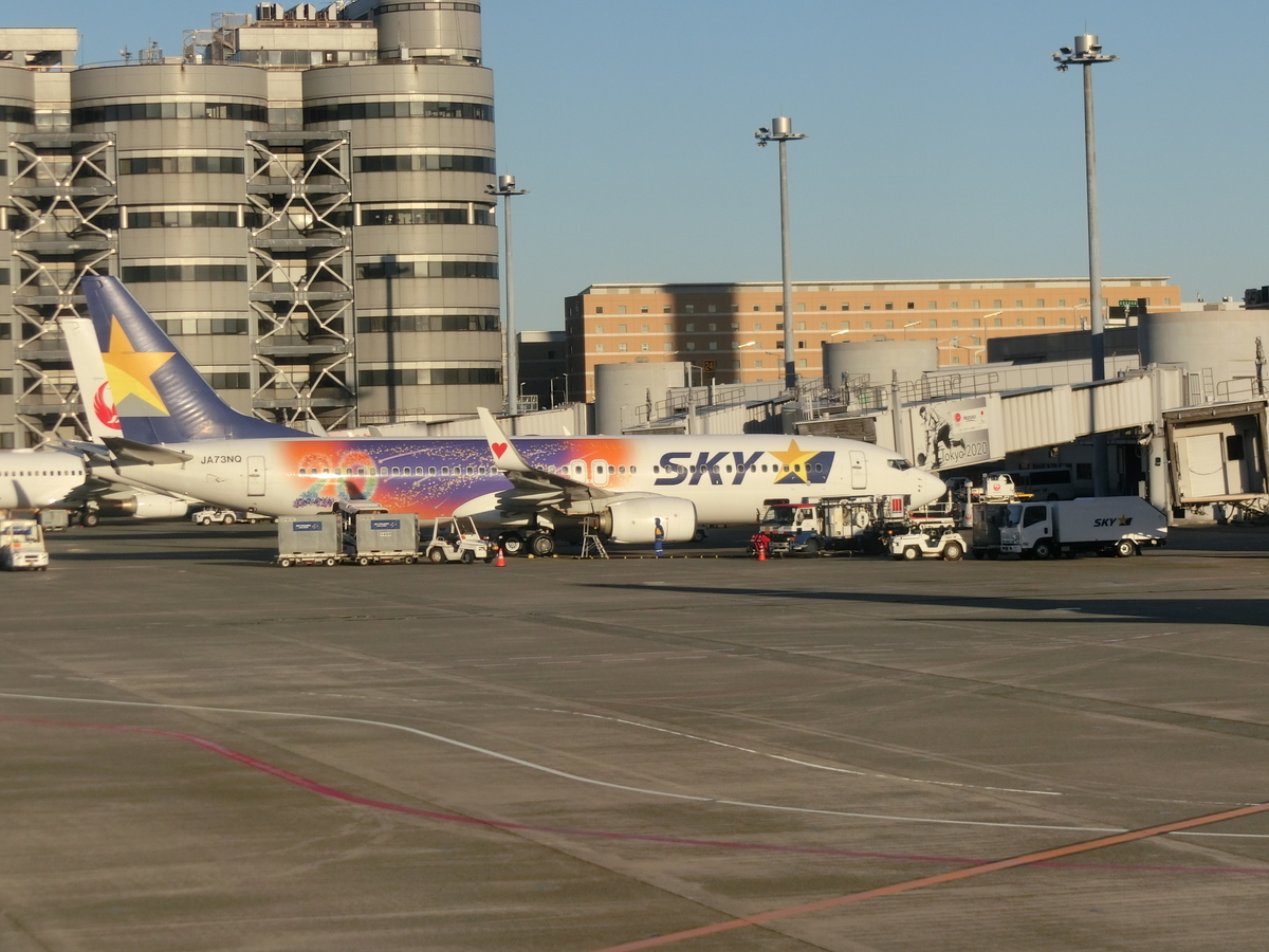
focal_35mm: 124
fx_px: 4546
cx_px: 634
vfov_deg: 12.0
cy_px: 476
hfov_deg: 15.9
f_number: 5.7
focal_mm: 22.1
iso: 80
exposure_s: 1/400
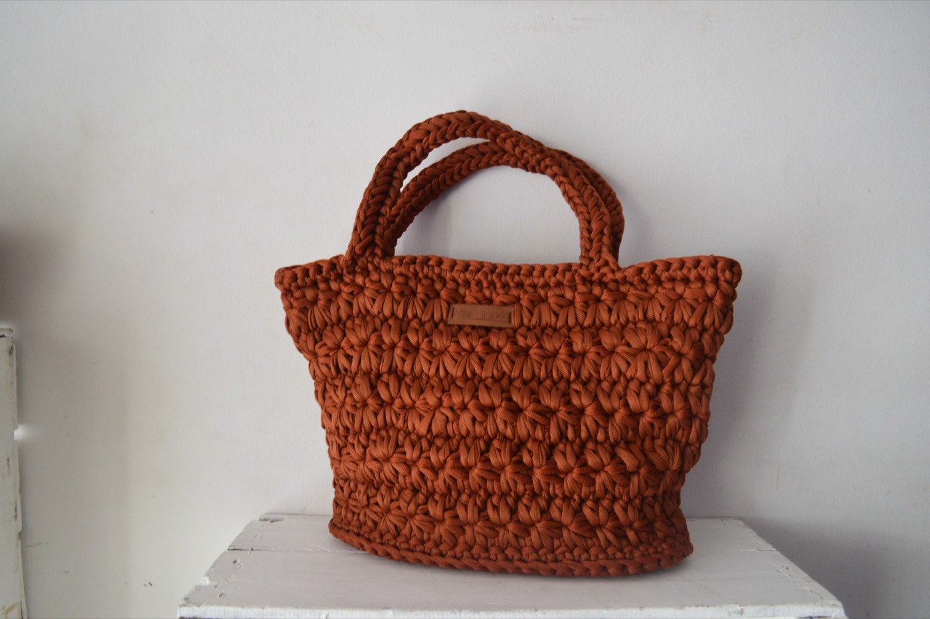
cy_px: 310
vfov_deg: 47.9
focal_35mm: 27
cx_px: 465
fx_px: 697
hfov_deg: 67.4
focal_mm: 18
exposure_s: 1/15
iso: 800
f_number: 4.5
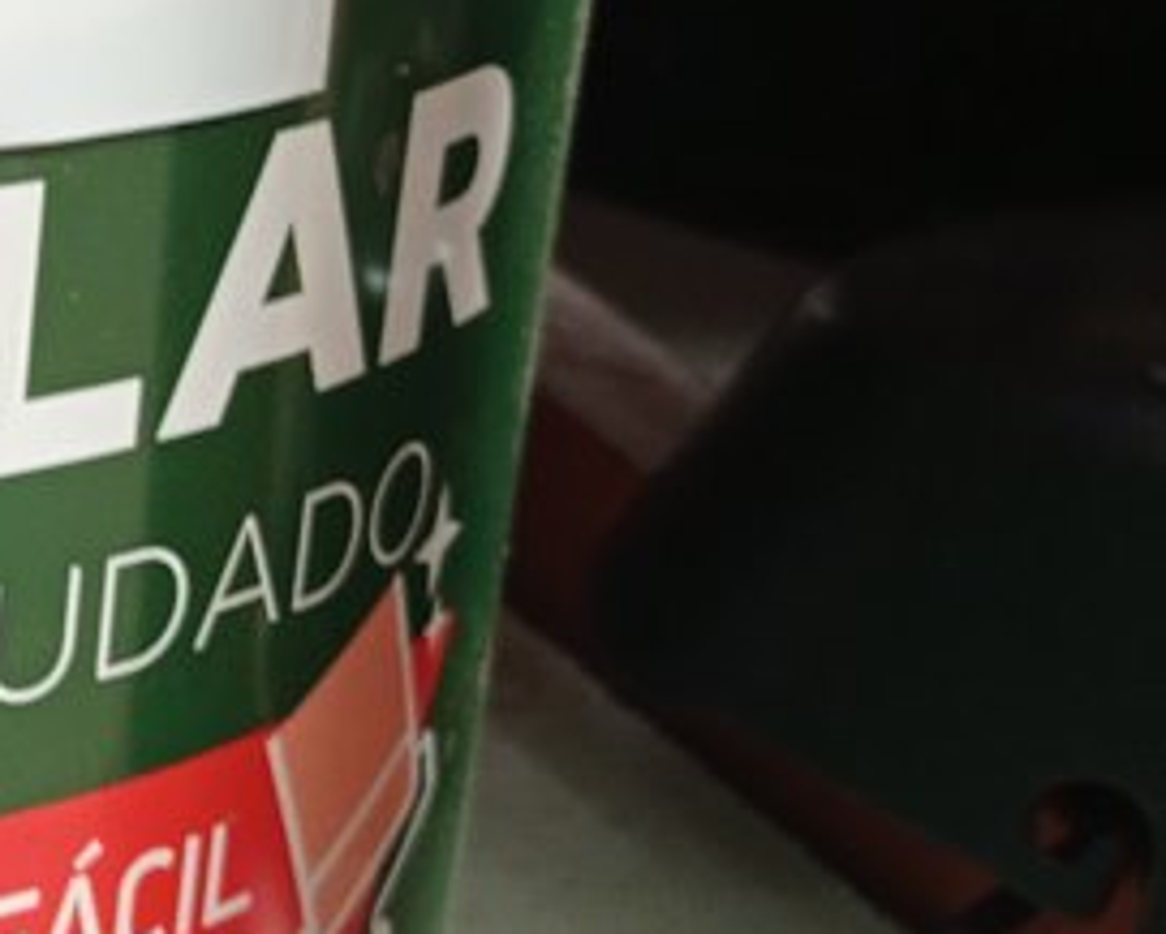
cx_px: -865
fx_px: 3556
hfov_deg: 16.1
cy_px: 220
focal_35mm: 103
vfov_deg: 14.9
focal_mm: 4.7
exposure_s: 1/30
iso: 388
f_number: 1.79
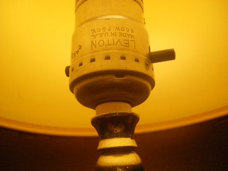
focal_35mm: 36
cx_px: 114
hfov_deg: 51.4
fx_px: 237
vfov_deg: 39.7
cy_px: 86
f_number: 3.5
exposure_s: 1/80
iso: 64
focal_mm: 6.3
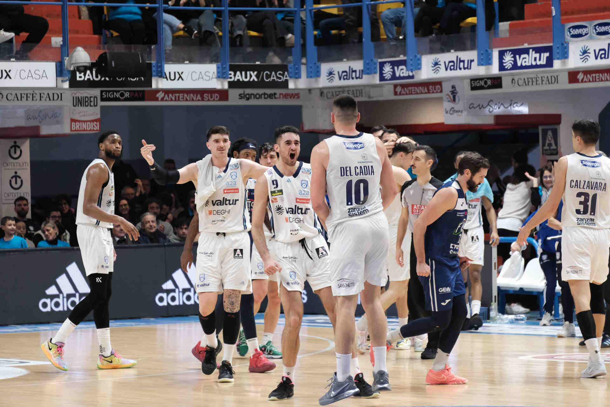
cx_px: 305
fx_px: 2948
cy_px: 204
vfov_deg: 7.9
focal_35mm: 174
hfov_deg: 11.8
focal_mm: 115.9
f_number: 4.2
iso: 3200
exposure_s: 1/640
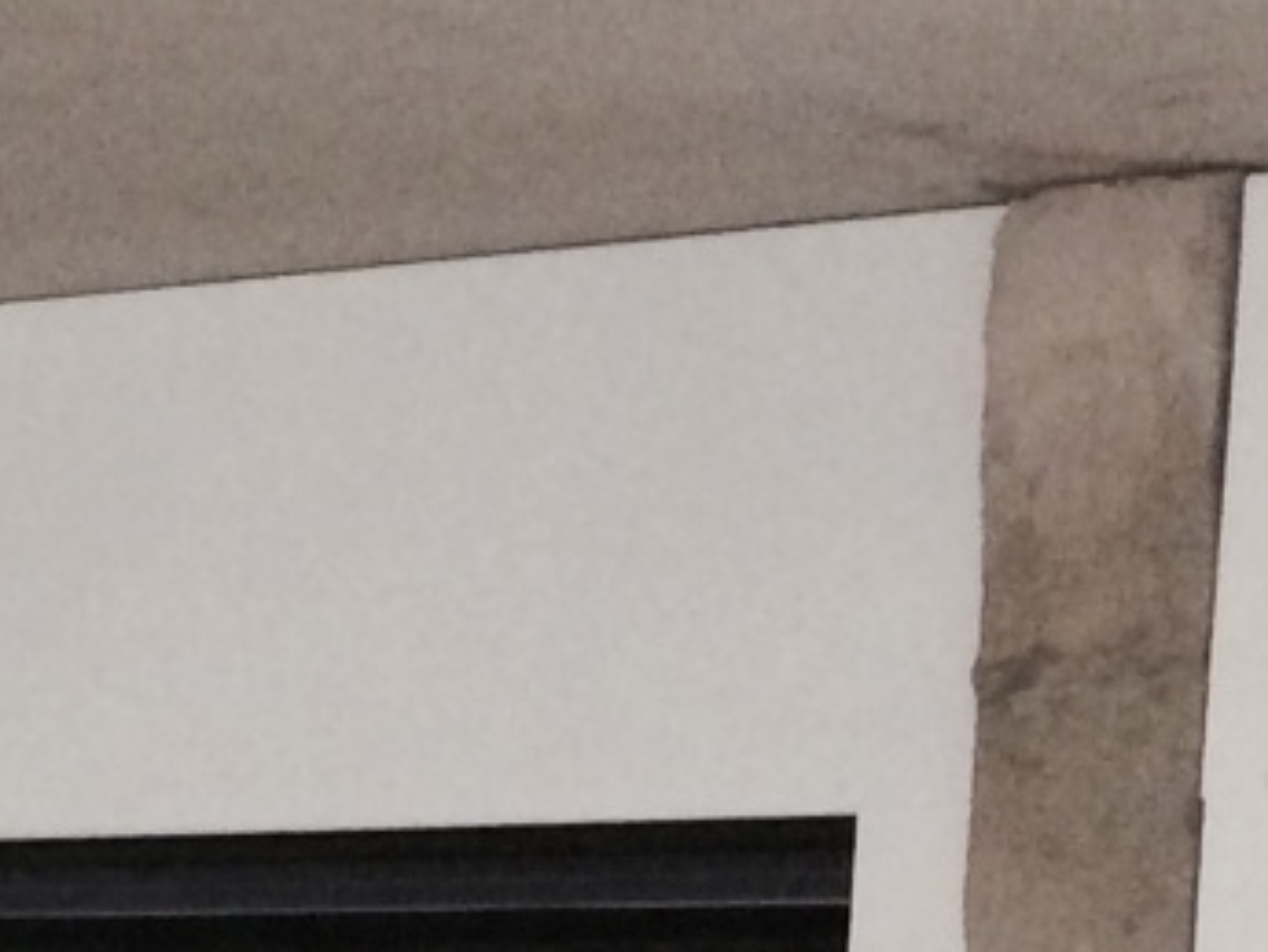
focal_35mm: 178
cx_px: -886
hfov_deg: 10.5
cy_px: 1761
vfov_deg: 8.0
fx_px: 6522
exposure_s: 1/17
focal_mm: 4.12
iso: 250
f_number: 2.2
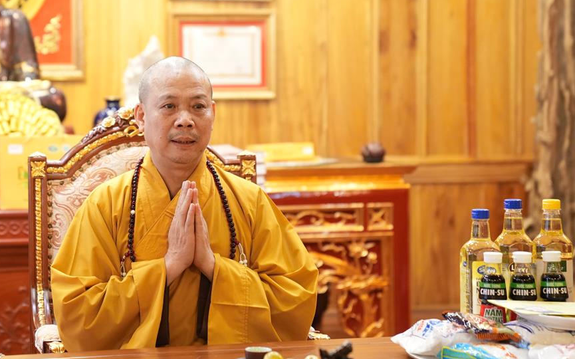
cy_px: 136
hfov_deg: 20.9
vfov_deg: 13.2
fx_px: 1551
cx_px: 187
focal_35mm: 99
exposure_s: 1/80
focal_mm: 70
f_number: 2.8
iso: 3200
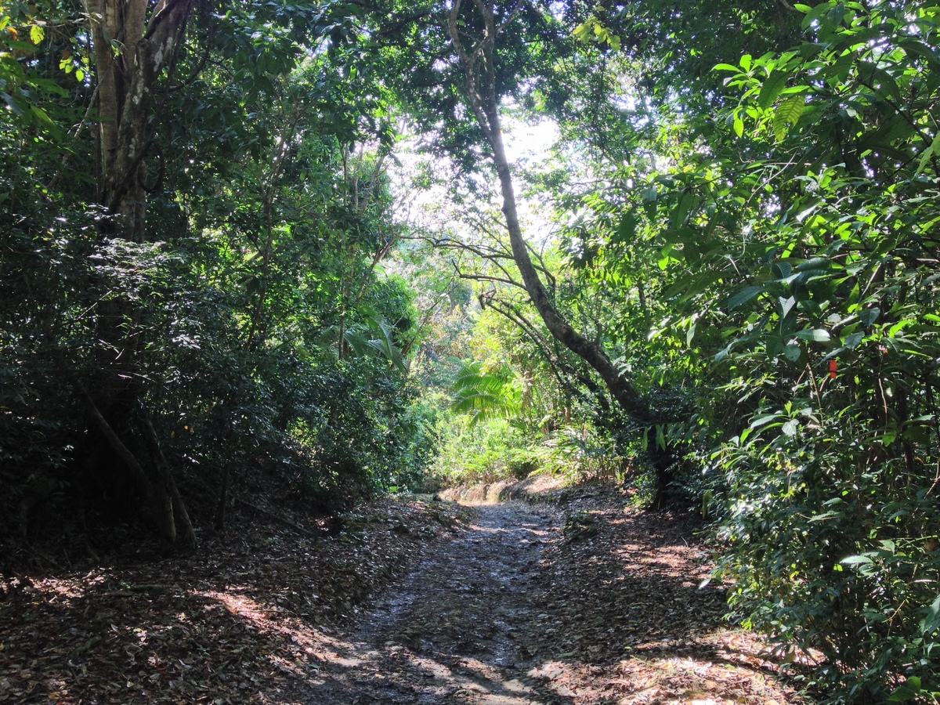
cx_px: 470
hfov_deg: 52.6
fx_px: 950
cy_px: 352
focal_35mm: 35
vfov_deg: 40.7
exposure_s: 1/60
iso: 50
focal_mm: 4.28
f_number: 2.4
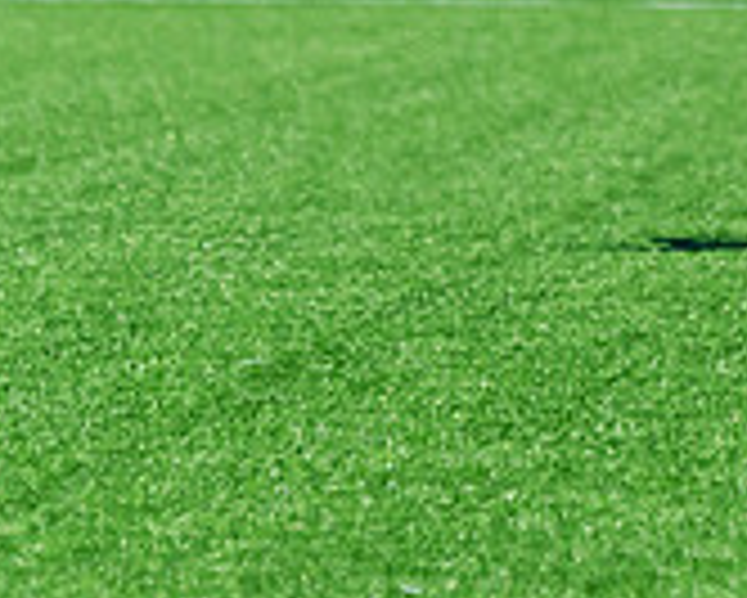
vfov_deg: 1.5
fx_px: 22298
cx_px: 952
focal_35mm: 1008
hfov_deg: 1.9
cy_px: -91
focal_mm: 210
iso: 400
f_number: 5
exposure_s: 1/2500
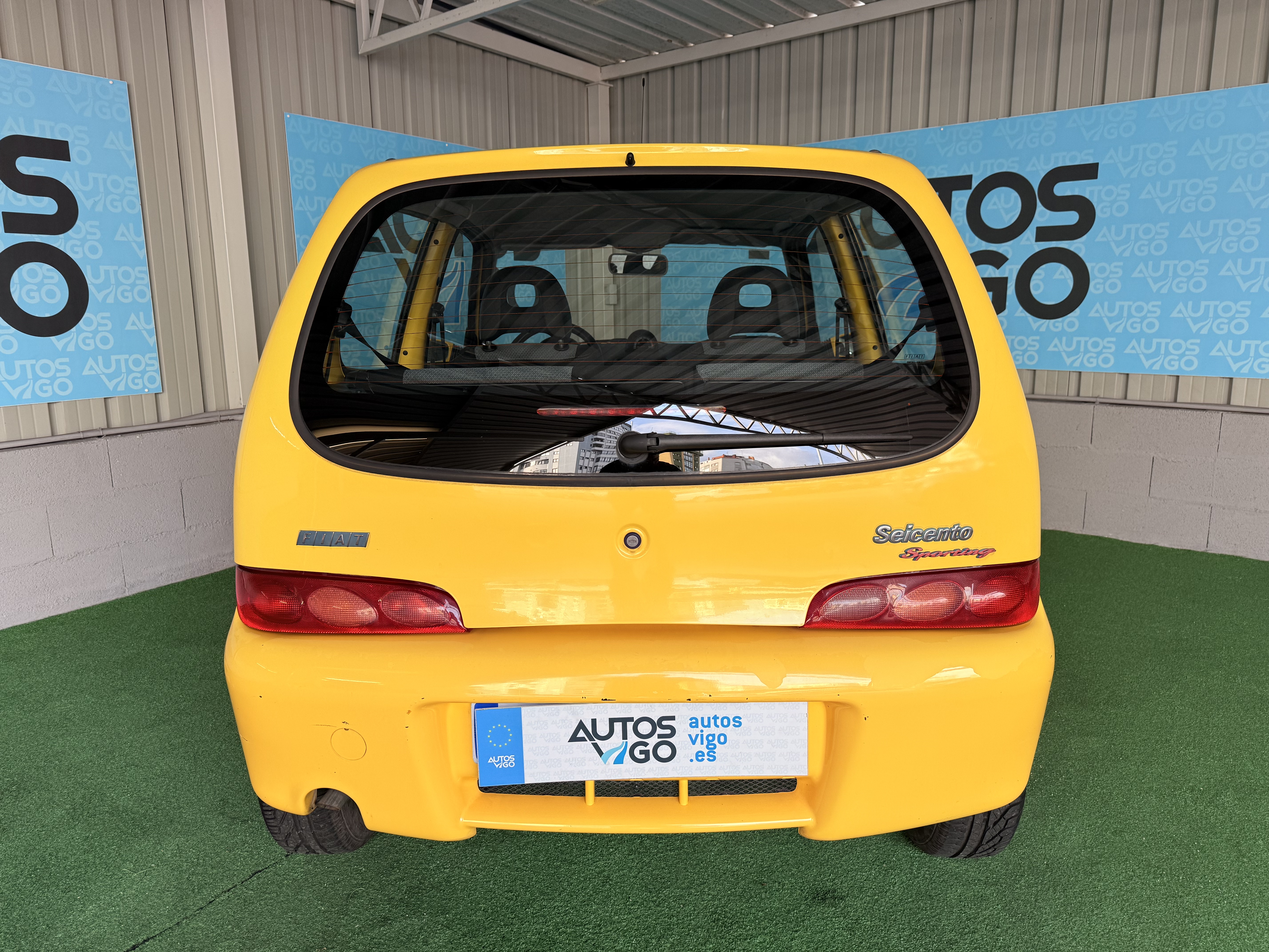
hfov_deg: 71.6
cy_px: 476
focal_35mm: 24
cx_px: 634
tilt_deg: -9.9
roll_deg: +1.1
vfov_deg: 56.8
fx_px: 880
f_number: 1.78
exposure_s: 1/100
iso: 80
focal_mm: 6.76
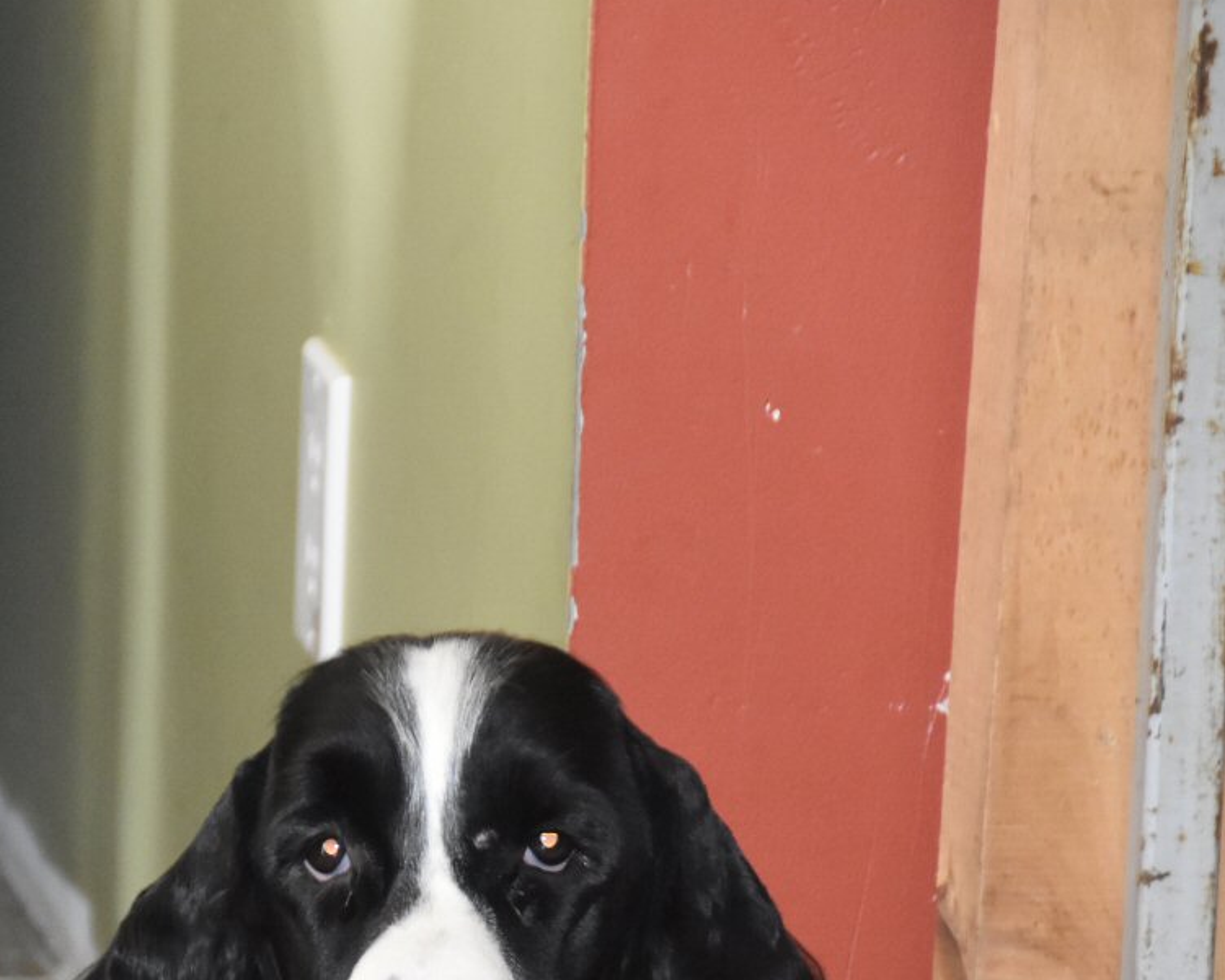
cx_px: -241
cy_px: 941
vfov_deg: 3.8
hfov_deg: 4.8
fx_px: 14685
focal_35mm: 405
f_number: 5.3
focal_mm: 120
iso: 2800
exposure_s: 1/60
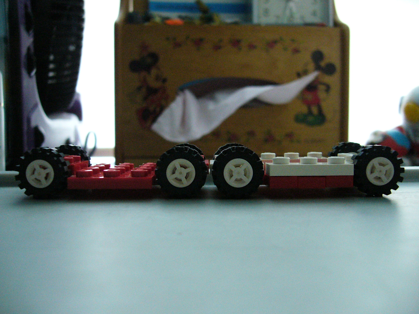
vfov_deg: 40.7
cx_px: 210
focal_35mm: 35
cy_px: 157
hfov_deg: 52.6
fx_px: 424
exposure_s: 1/80
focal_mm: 5.8
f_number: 2.8
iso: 400
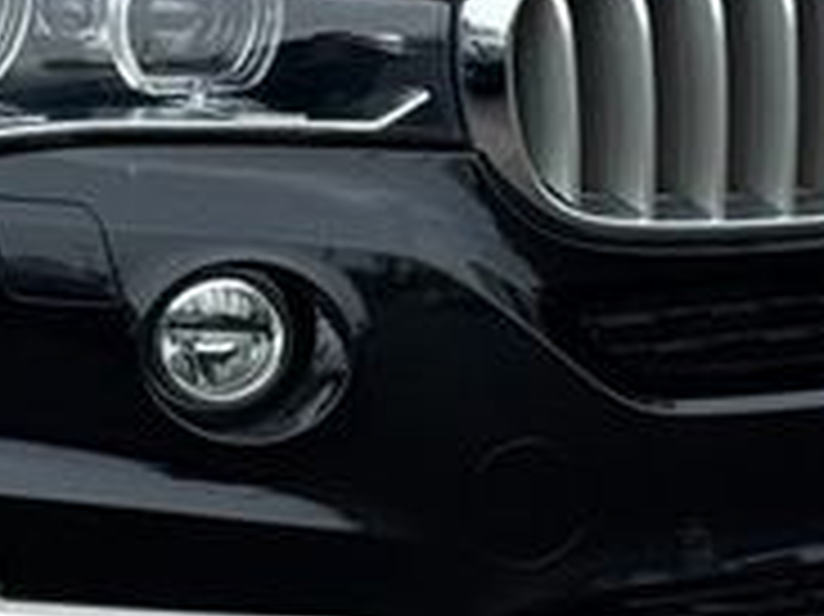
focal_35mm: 269
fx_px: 6399
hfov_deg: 7.4
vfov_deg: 5.5
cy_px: -211
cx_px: 99
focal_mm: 6.76
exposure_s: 1/2179
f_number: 1.78
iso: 64
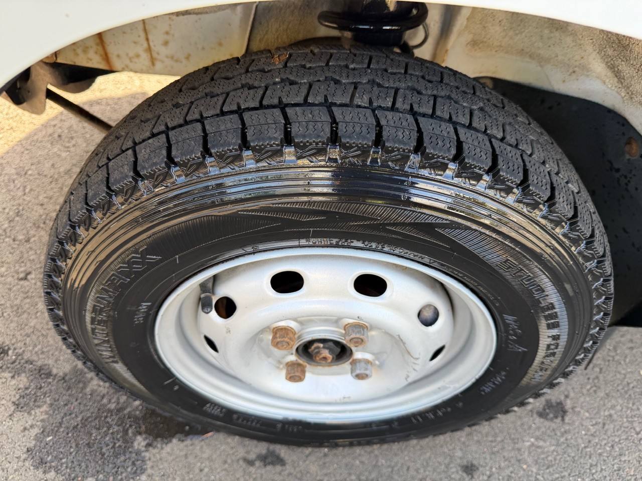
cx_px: 321
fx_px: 445
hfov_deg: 71.6
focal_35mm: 24
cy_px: 240
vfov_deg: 56.8
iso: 80
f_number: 1.78
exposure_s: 1/205
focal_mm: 6.76
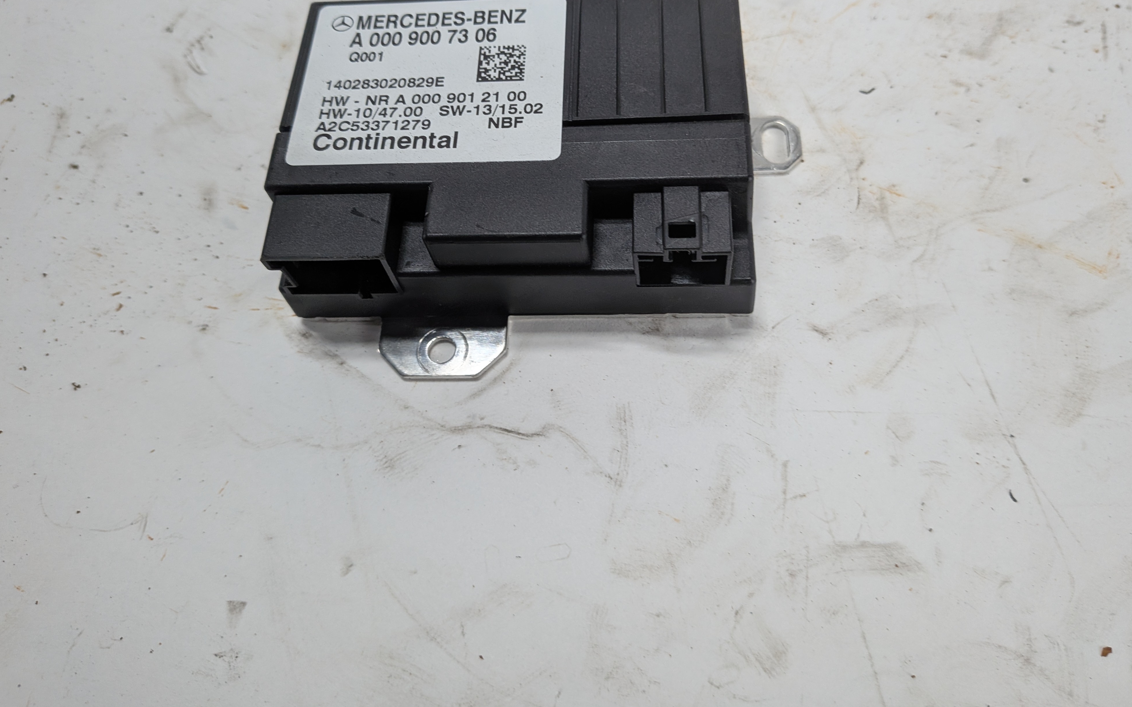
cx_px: 576
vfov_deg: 47.3
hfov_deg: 70.4
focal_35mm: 26
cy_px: 282
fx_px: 802
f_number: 1.7
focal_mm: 4.53
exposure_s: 1/489
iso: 52
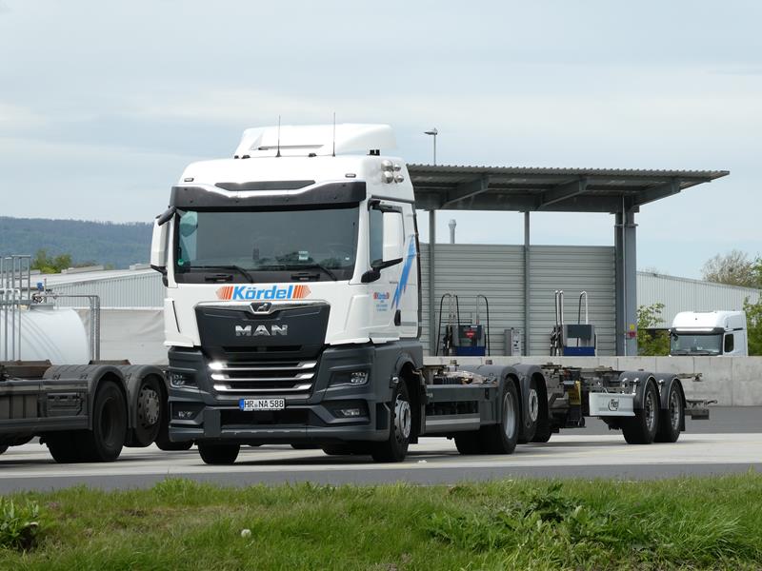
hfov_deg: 13.1
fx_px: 3324
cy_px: 286
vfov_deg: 9.8
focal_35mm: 151
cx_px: 381
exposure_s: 1/320
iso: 80
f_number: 5.4
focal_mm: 27.1
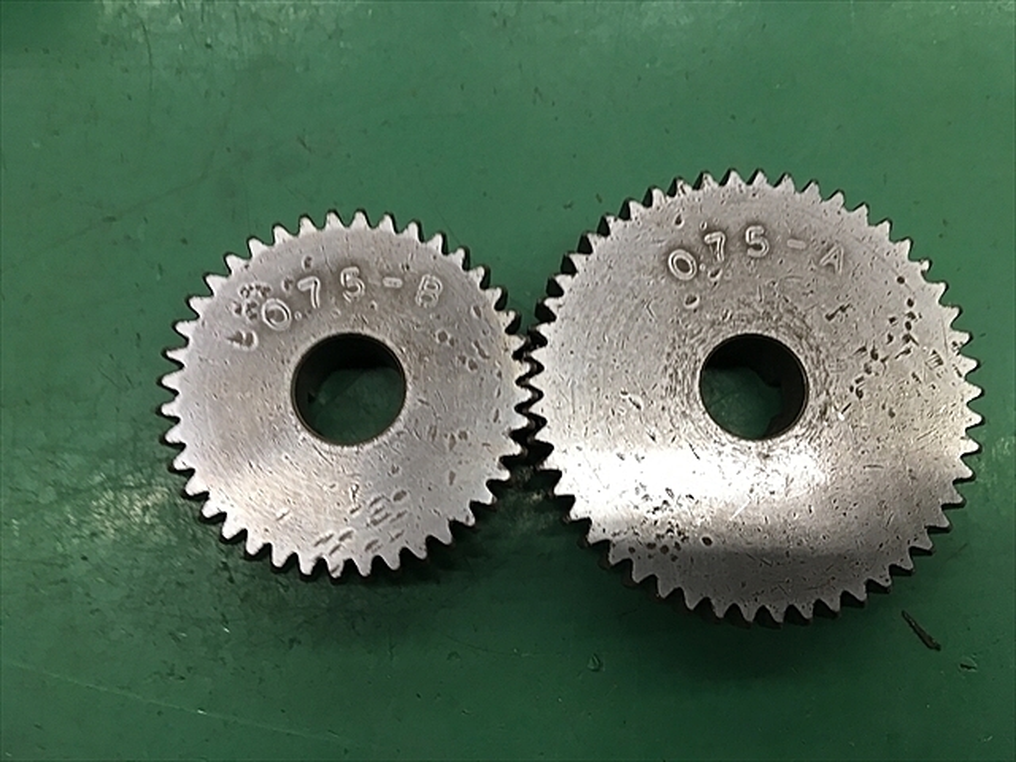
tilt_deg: -79.9
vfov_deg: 48.2
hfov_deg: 61.7
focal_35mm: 29
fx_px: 851
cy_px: 381
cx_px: 508
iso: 64
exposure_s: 1/30
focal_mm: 4.15
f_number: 2.2
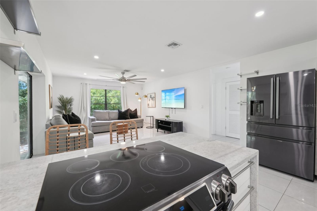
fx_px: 123
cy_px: 106
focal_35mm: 14
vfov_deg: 81.2
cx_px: 158
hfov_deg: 104.3
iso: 400
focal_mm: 14
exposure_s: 1/15
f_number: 8
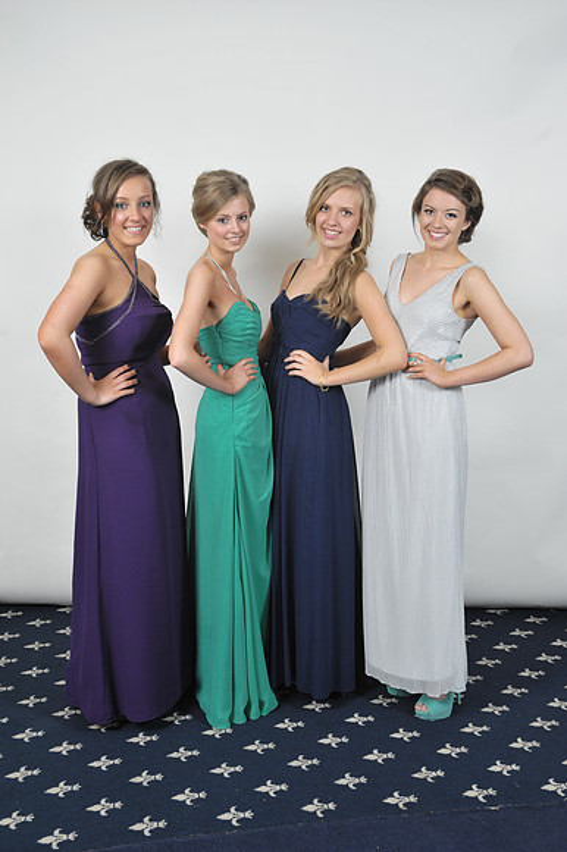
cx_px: 284
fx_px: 993
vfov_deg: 46.4
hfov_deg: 31.9
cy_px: 426
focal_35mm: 42
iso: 1000
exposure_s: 1/160
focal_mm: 42
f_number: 7.1
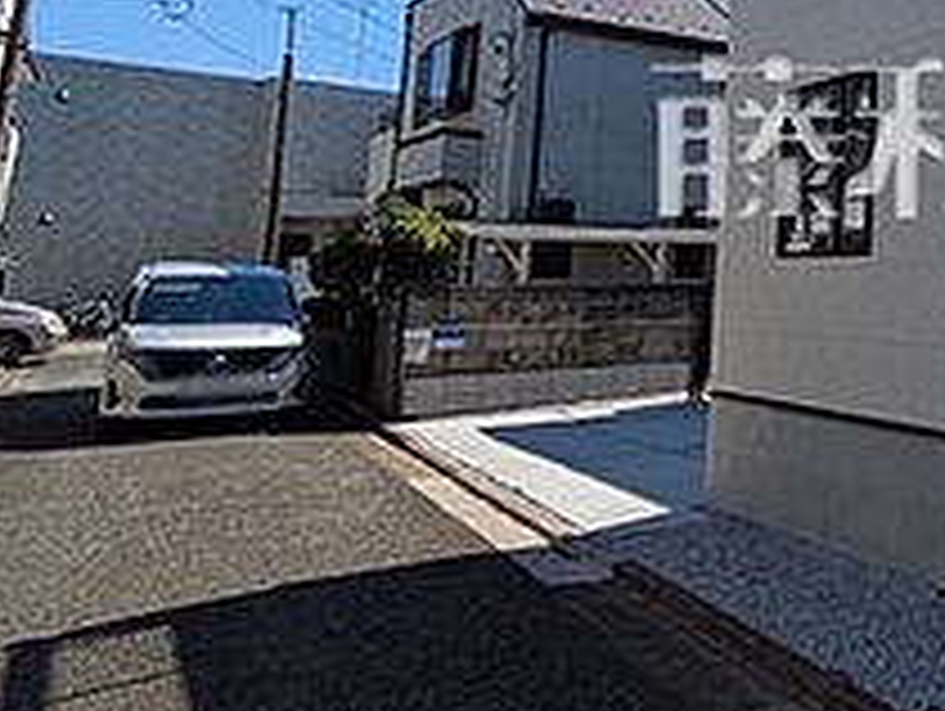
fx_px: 1093
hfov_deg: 36.4
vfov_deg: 34.8
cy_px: 135
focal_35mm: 40
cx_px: 1130
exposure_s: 1/1815
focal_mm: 1.83
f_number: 2.2
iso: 47
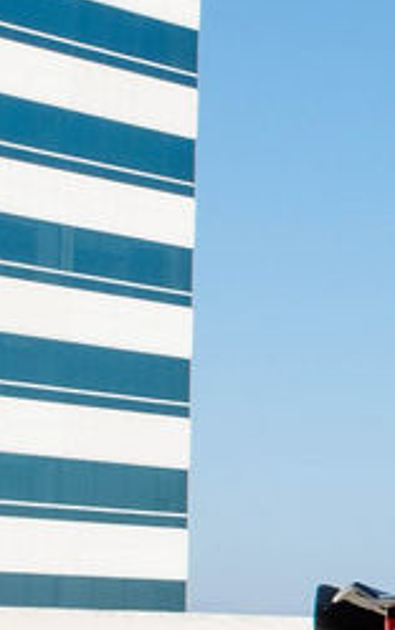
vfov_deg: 10.6
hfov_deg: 6.2
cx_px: 1051
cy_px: 455
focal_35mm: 198
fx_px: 3404
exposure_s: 1/2000
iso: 400
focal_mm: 21
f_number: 8
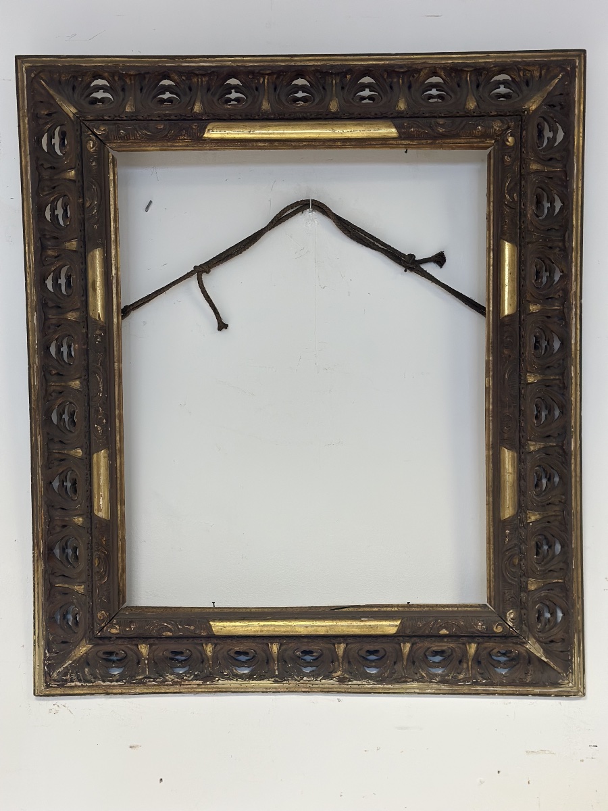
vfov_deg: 39.7
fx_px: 1124
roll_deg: -1.2
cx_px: 304
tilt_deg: +1.4
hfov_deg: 30.3
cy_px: 406
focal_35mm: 48
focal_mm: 6.86
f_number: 1.78
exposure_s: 1/50
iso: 125
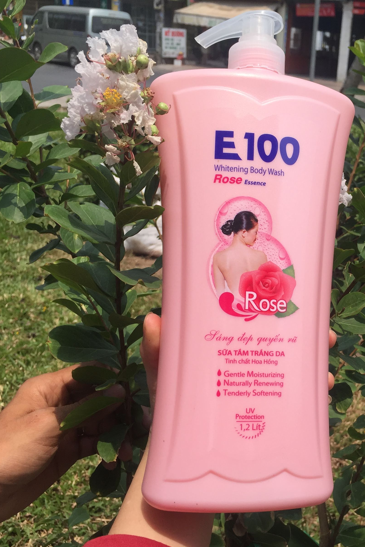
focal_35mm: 41
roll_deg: -6.5
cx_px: 312
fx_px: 623
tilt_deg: -15.5
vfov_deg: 47.4
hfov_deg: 31.4
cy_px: 272
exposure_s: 1/2198
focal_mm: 4.15
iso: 32
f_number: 2.2
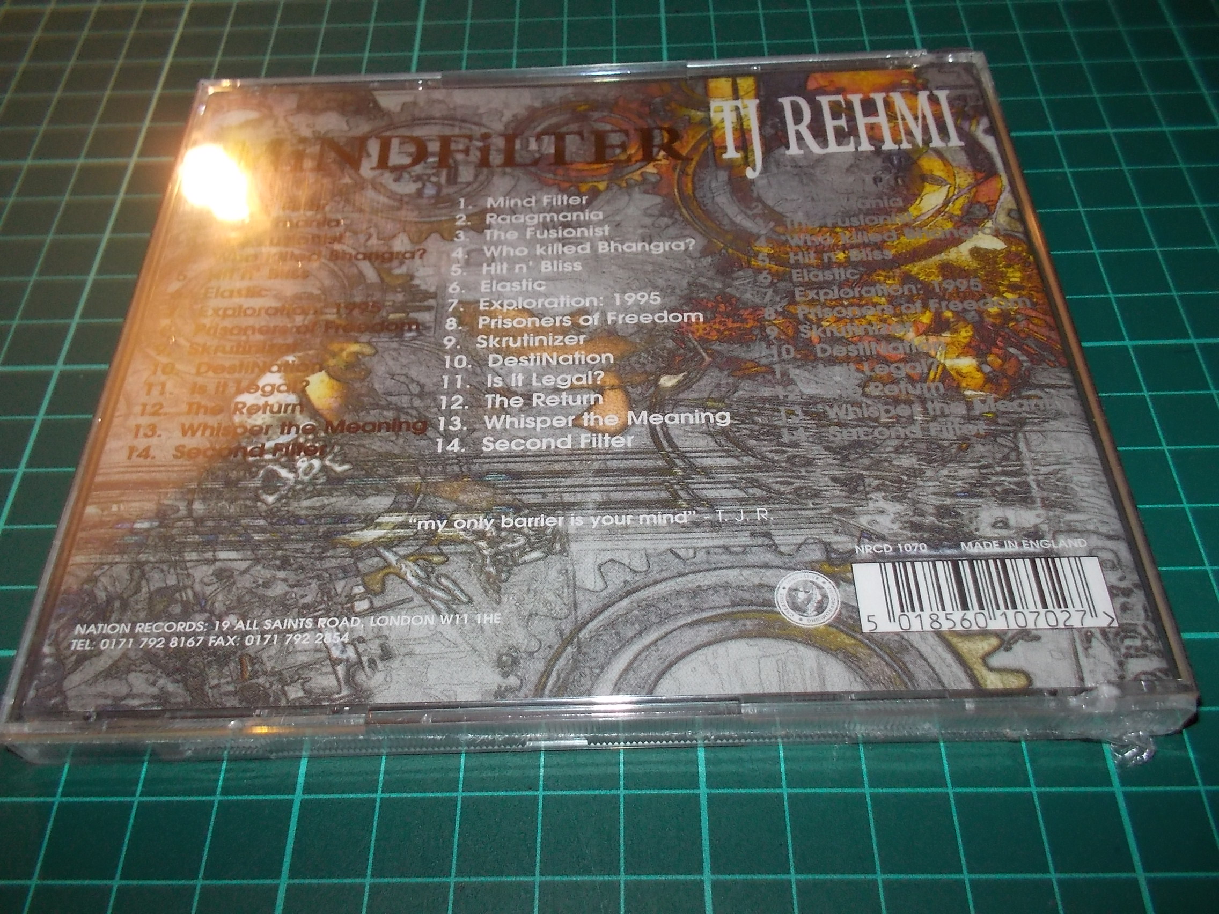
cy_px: 457
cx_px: 610
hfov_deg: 61.7
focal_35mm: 29
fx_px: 1021
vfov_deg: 48.2
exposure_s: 1/30
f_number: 3.3
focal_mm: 4.1
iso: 200
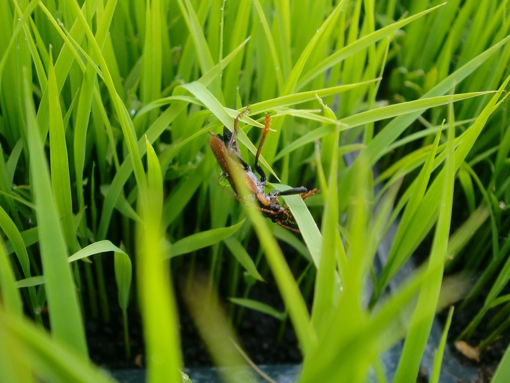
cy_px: 180
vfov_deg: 38.7
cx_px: 247
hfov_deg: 50.1
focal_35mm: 37
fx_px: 545
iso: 64
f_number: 2.8
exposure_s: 1/100
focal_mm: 5.58
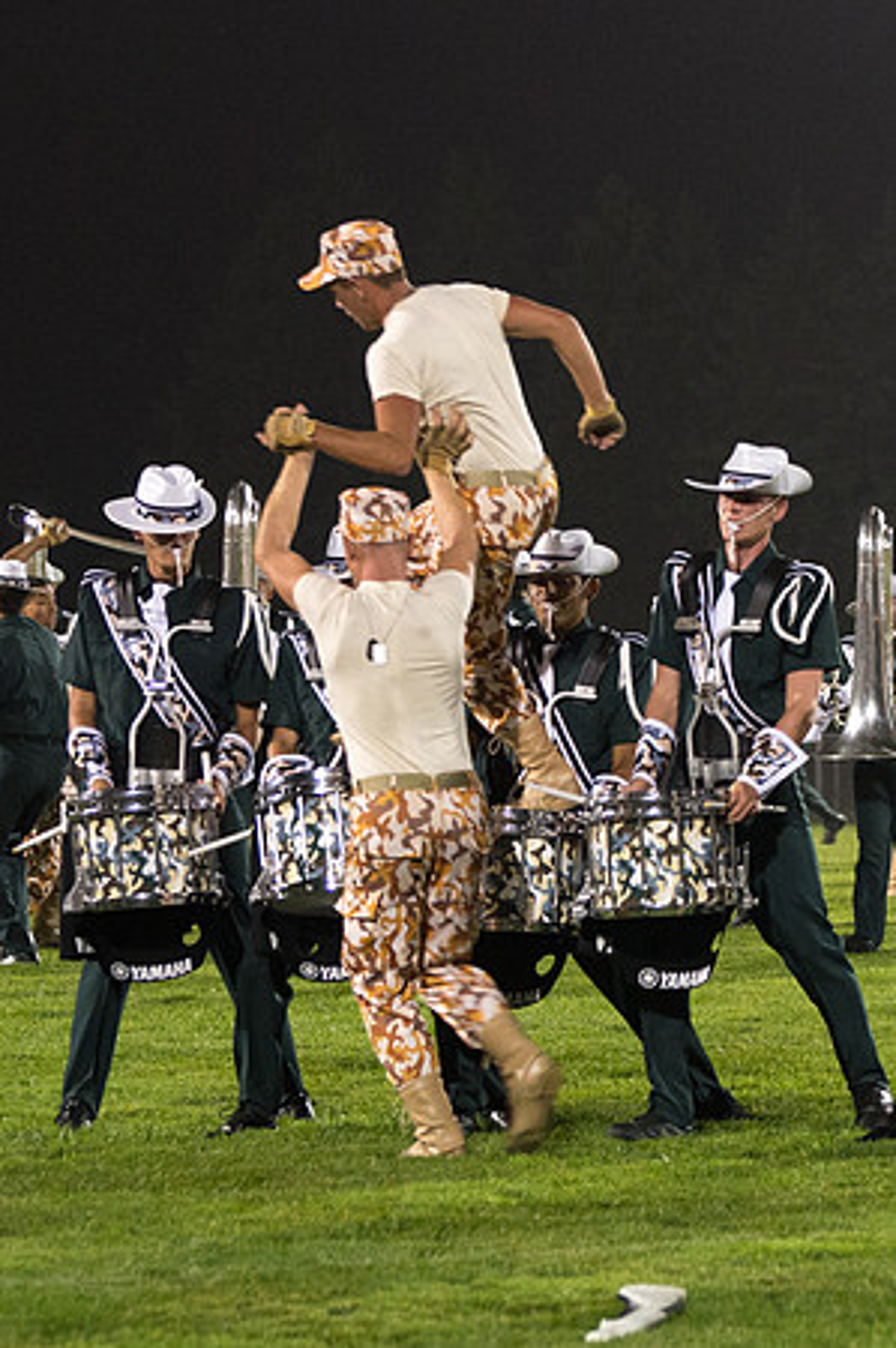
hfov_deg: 6.8
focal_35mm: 201
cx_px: 594
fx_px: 7524
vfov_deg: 10.2
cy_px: 594
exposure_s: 1/160
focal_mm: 98
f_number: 4.5
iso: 4000
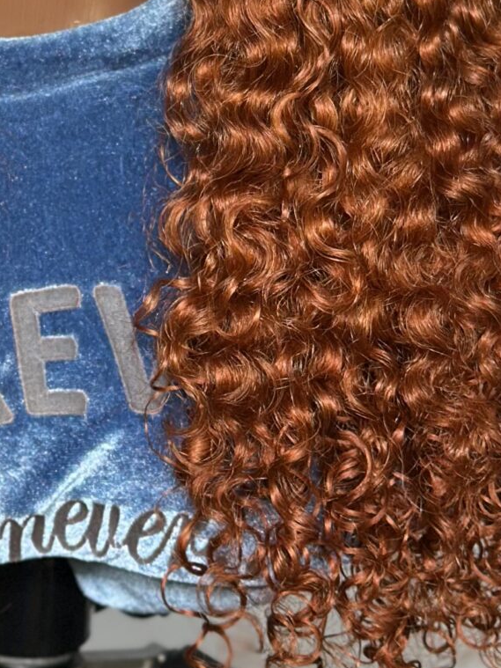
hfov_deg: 9.1
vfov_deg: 11.9
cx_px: 41
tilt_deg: -12.6
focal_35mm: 162
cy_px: -150
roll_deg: +1.2
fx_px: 3127
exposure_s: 1/279
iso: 80
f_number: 1.78
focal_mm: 6.86
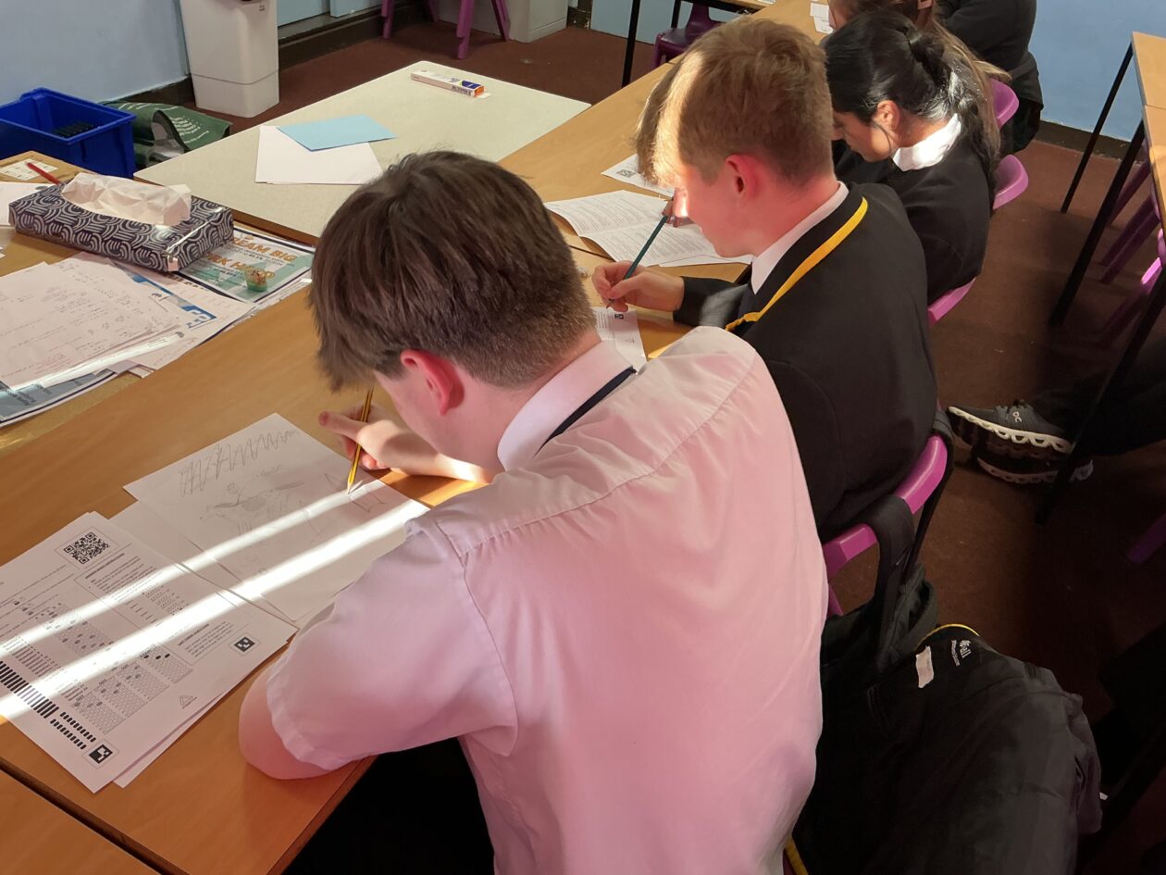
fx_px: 977
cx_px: 583
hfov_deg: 61.7
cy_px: 438
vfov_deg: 48.2
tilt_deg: -35.9
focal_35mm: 29
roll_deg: -7.2
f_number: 1.8
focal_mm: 3
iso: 64
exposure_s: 1/60
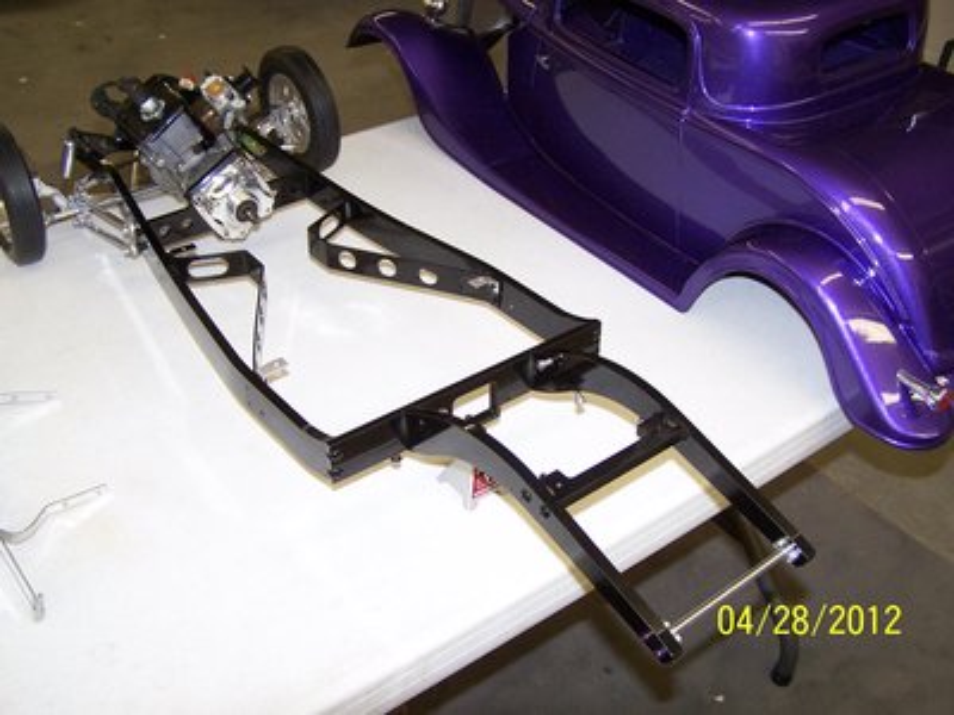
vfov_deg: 37.7
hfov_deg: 49.0
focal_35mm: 38
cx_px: 477
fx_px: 1047
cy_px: 358
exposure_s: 1/60
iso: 140
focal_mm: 6.3
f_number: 2.8
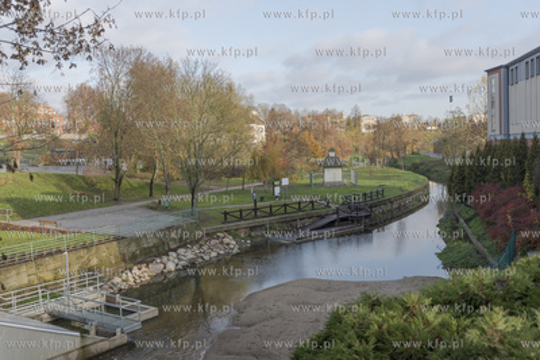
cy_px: 180
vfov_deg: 36.9
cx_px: 270
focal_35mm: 36
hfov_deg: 53.1
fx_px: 540
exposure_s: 1/1000
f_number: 4
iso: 400
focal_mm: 36
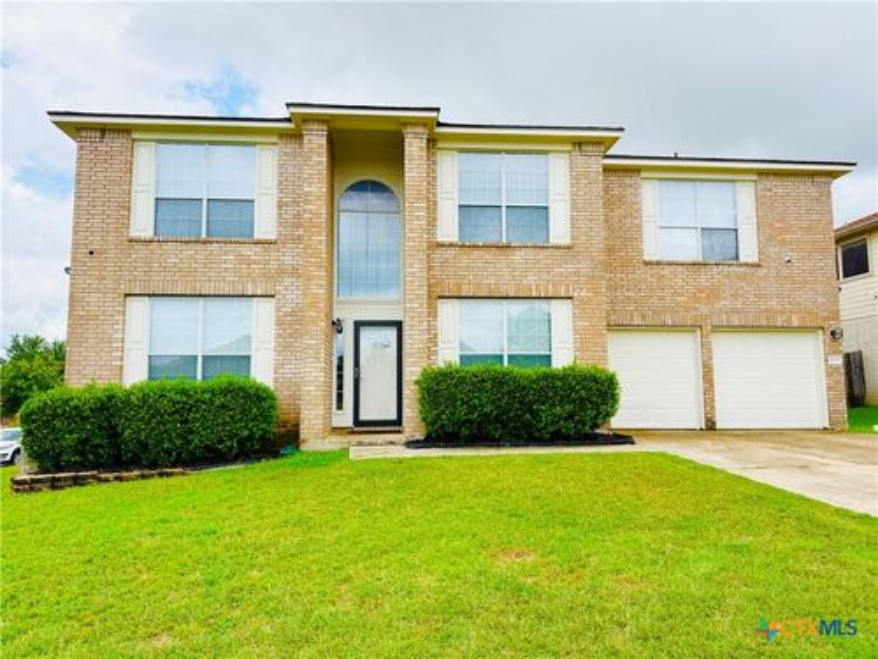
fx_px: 609
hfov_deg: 71.6
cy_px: 330
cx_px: 439
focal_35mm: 24
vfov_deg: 56.8
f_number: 1.78
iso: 80
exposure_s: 1/4405
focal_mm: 6.76
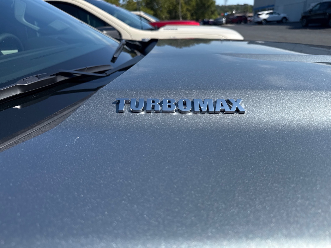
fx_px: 229
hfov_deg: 71.6
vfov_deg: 56.8
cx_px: 166
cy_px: 124
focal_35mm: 24
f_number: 1.78
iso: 80
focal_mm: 6.76
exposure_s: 1/6711
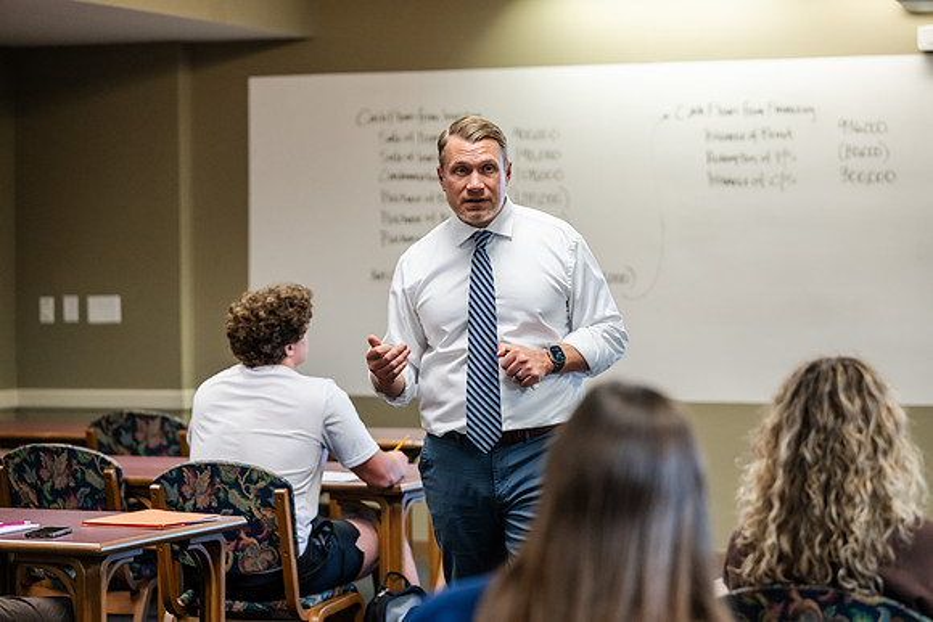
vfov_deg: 13.3
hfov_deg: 19.8
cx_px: 466
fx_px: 2670
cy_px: 311
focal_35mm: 103
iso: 2000
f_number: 3.2
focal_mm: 103
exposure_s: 1/200
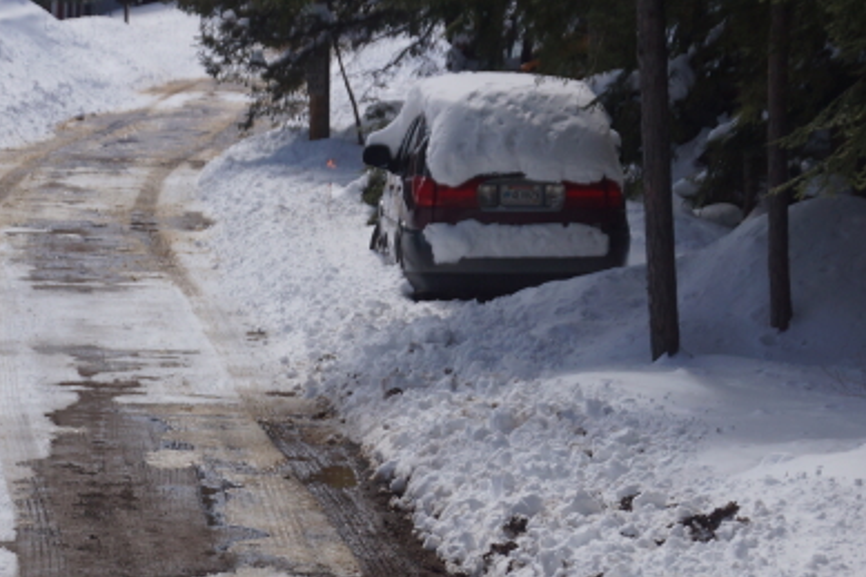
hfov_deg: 9.7
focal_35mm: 212
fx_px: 5104
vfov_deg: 6.5
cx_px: 171
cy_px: 512
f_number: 6.3
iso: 100
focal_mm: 55
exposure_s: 1/200
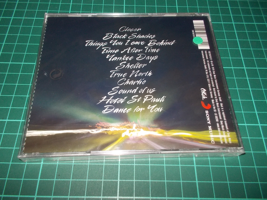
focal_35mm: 29
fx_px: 224
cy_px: 100
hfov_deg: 61.7
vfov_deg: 48.2
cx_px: 134
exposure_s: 1/30
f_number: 3.3
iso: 200
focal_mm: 4.1
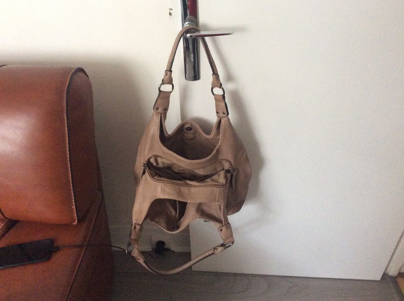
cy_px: 150
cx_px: 202
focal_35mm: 32
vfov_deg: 44.1
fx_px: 373
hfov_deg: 56.9
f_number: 2.4
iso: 320
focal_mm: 3.3
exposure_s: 1/17
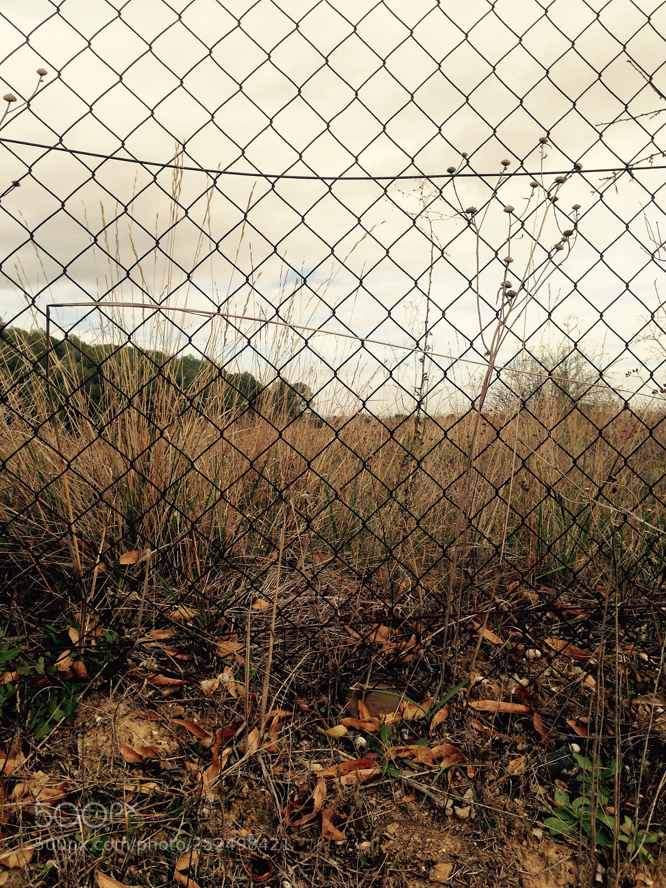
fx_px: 847
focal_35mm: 33
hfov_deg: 42.9
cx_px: 333
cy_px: 444
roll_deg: +0.8
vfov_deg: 55.4
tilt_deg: +1.4
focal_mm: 4.12
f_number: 2.4
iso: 50
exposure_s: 1/1130
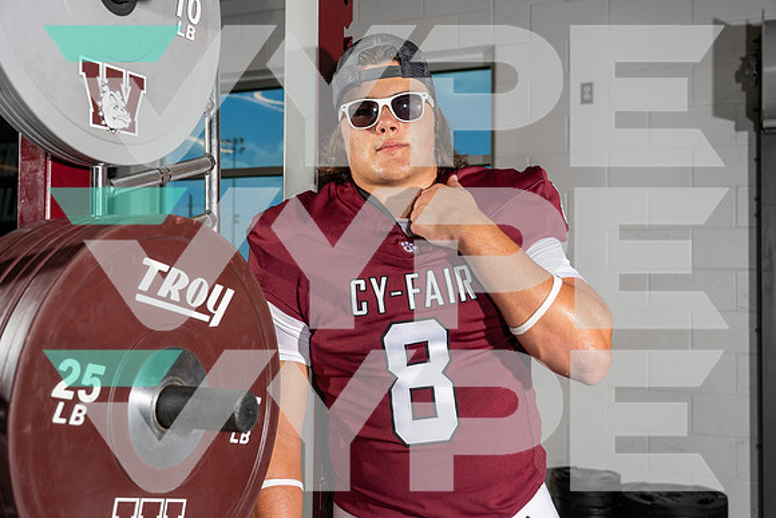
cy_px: 259
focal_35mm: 38
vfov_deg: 35.1
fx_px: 819
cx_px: 388
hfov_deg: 50.7
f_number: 5.6
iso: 200
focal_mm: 38
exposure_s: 1/250
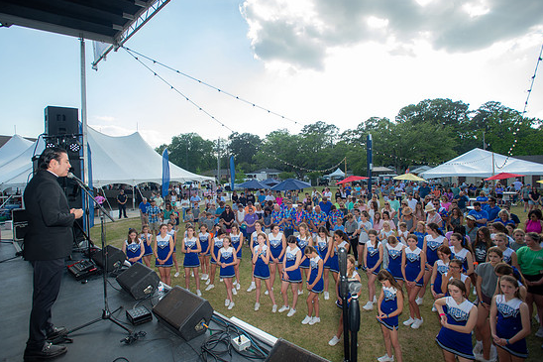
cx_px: 266
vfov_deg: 67.4
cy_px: 181
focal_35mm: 18
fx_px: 271
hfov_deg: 90.0
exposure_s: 1/250
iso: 100
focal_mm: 17
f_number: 4.5
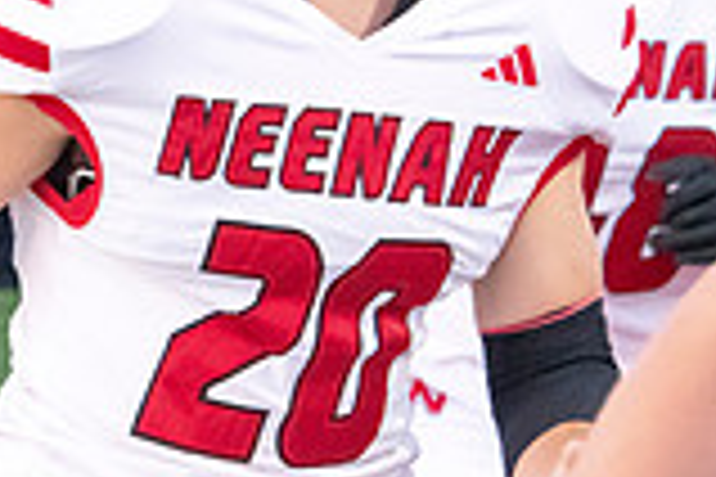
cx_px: -104
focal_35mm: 493
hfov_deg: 4.2
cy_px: 88
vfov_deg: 2.8
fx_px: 9804
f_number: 7.1
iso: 10000
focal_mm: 135
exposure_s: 1/800
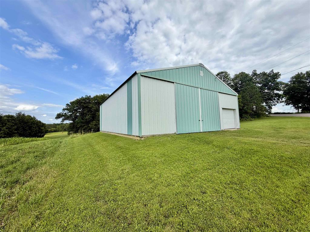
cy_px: 116
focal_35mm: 14
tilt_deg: +2.4
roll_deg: +2.2
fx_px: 125
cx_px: 155
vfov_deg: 85.7
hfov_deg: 102.1
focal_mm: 2.22
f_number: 2.2
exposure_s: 1/770
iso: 25
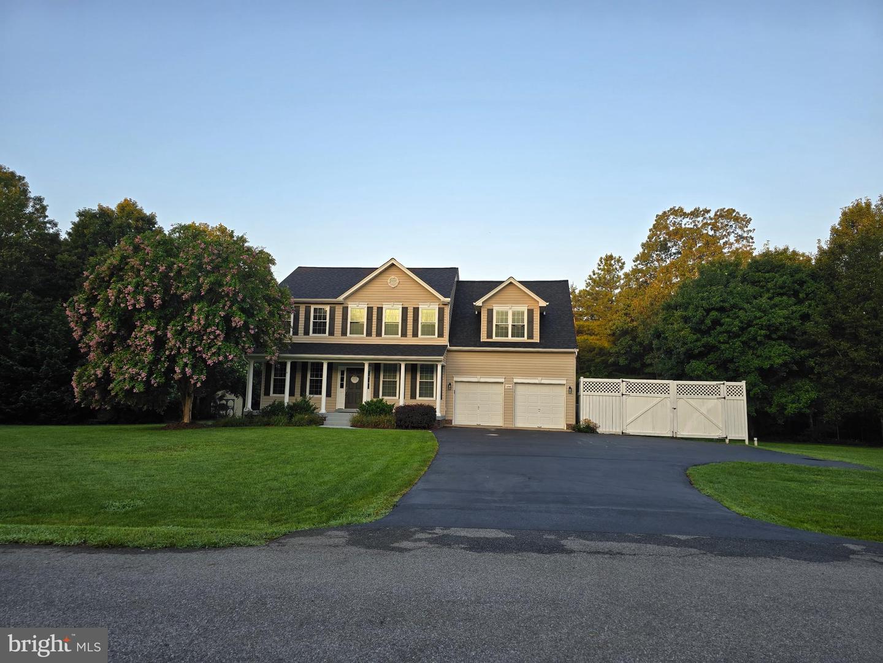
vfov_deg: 58.9
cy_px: 332
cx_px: 442
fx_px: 587
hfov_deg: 73.9
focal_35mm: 23
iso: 20
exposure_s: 1/180
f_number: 1.7
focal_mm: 6.3
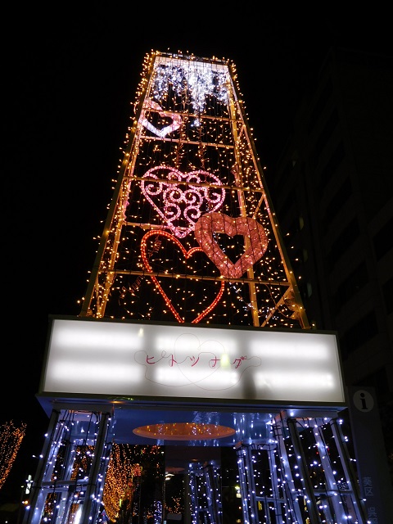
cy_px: 262
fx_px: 484
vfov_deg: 56.8
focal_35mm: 32
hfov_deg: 44.2
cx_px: 196
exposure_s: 1/30
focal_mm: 5.7
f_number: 3.6
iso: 140
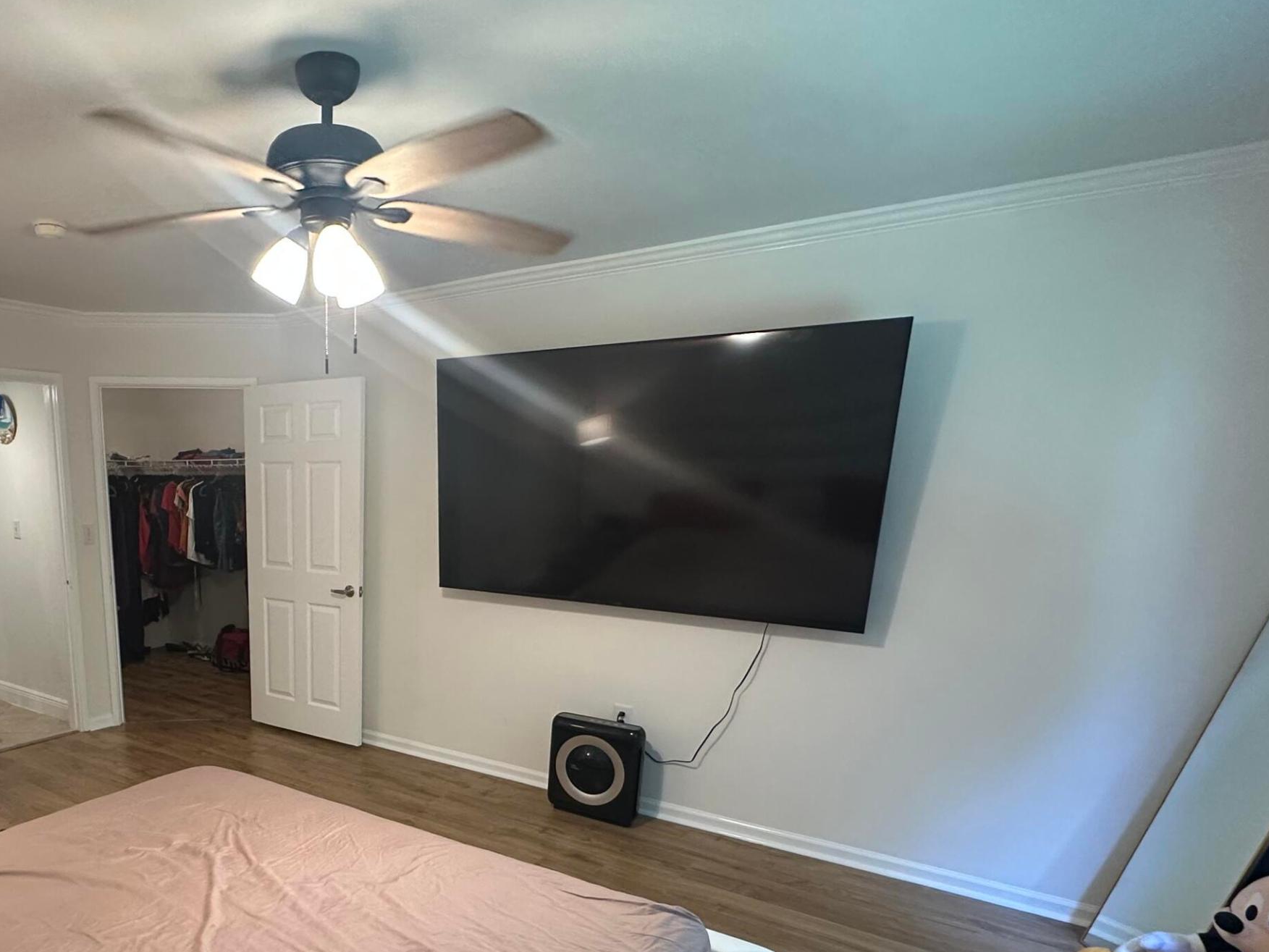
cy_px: 696
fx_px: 843
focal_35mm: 23
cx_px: 346
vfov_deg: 56.4
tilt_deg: -13.3
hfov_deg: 69.9
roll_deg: -0.6
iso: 250
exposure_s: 1/60
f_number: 2.2
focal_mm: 2.22
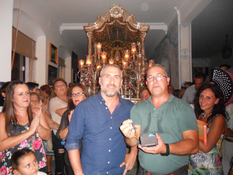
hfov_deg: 63.4
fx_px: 188
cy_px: 87
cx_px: 113
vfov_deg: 49.8
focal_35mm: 28
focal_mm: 4.9
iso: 640
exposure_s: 1/25
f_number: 3.2
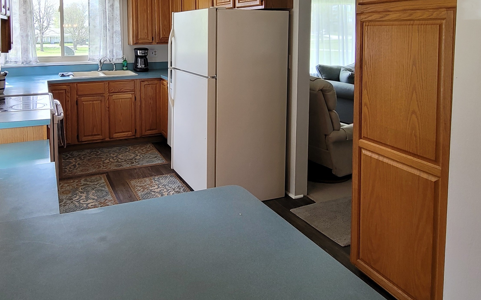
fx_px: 328
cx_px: 177
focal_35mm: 25
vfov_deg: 46.6
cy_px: 58
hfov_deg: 71.2
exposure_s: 1/60
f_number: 2.2
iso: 80
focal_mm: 2.2
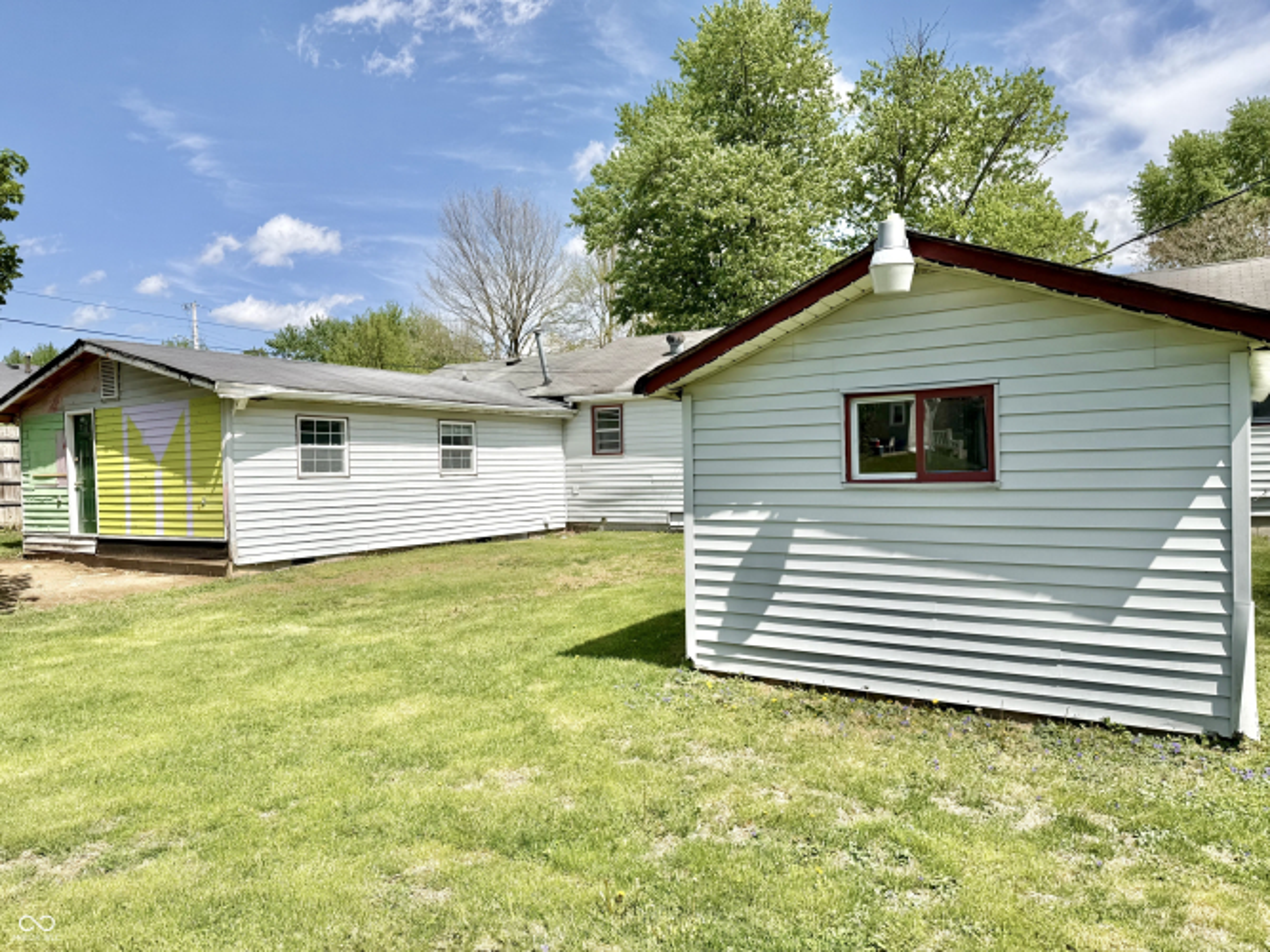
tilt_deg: -0.6
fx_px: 880
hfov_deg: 71.6
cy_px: 476
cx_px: 635
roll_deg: +1.4
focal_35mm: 24
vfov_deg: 56.8
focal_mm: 6.76
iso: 80
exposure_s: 1/5319
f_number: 1.78
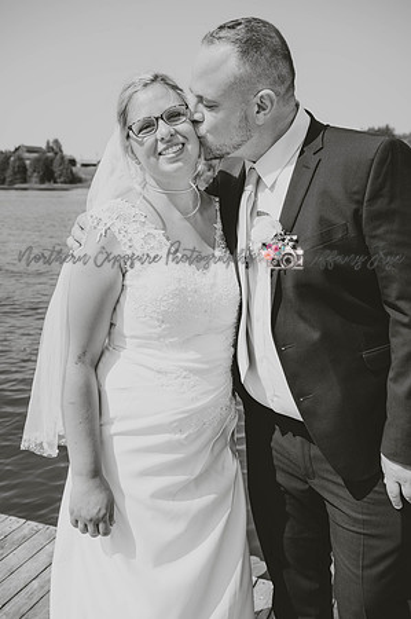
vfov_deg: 50.7
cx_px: 206
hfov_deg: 35.0
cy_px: 310
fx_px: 652
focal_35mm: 38
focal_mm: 38
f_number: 6.3
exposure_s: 1/320
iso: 100
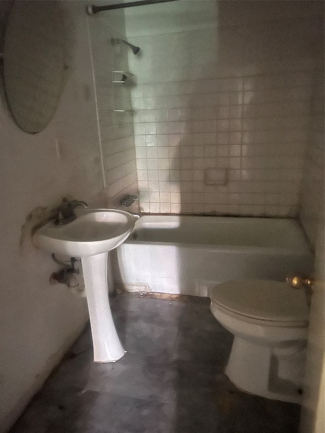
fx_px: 325
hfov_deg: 53.1
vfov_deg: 67.3
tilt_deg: -18.4
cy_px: 216
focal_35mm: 26
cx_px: 162
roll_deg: +3.5
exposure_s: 1/15
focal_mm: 5.7
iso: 1600
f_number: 1.5
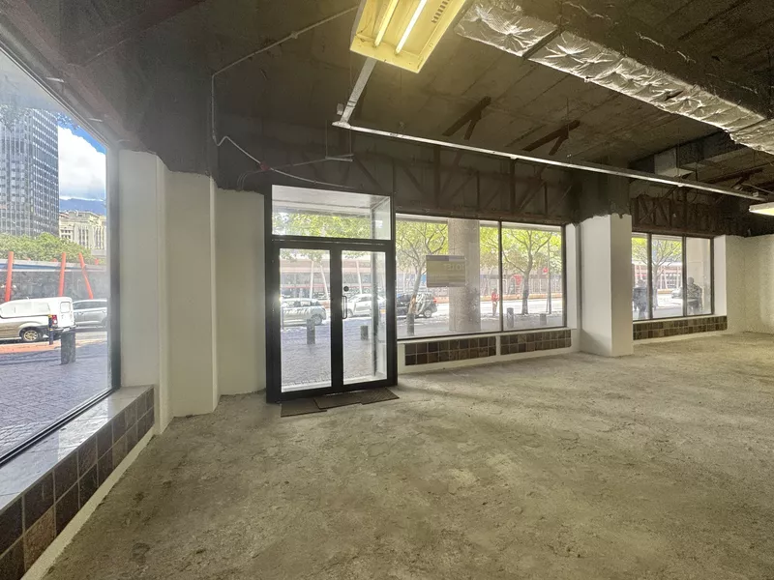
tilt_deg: -1.1
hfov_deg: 102.1
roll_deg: +0.4
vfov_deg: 85.7
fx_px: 313
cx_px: 387
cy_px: 290
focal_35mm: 14
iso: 80
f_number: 2.2
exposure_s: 1/99
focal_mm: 2.22
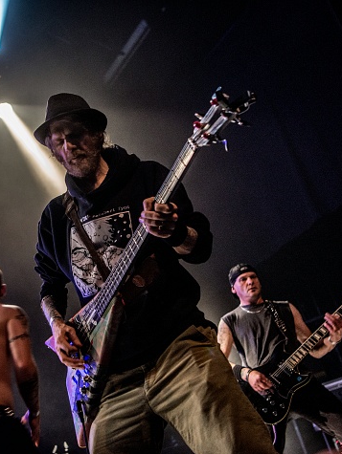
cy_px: 229
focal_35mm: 51
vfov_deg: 37.5
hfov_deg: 28.3
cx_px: 95
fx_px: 671
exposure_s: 1/80
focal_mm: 35
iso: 2000
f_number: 2.8
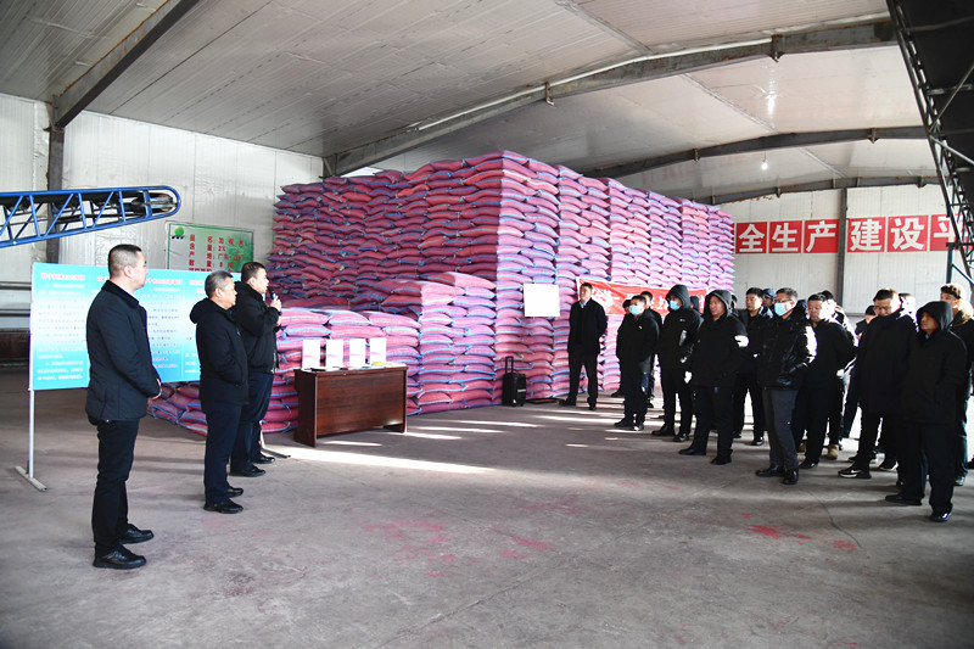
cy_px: 324
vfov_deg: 53.1
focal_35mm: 24
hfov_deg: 73.8
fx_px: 649
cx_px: 487
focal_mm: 24
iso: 1000
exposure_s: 1/80
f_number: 4.5
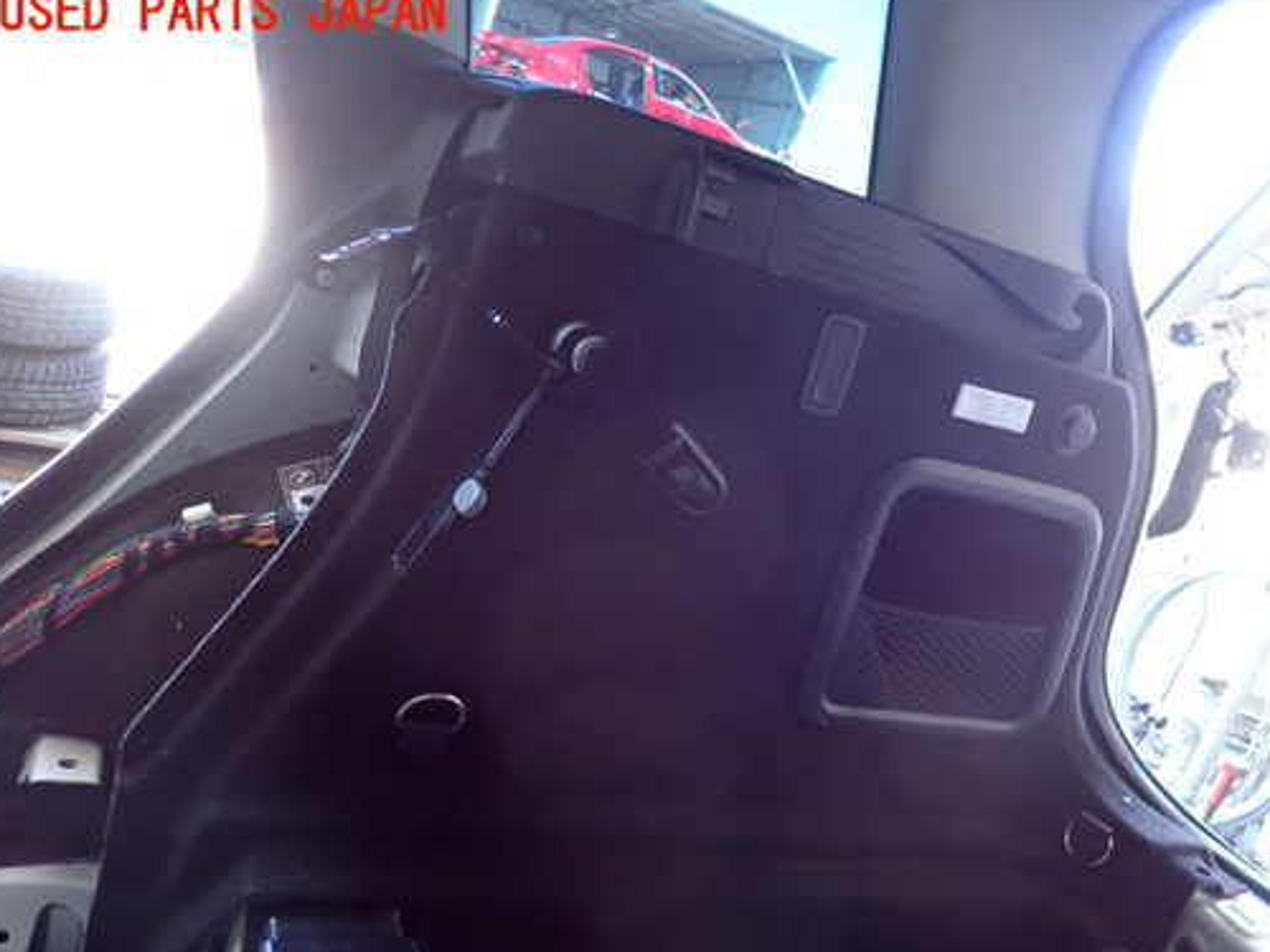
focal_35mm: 30
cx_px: 747
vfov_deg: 46.6
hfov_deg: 59.6
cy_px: 553
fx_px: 1101
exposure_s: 1/30
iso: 200
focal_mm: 4.5
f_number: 2
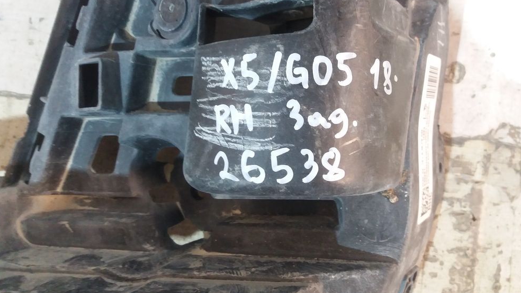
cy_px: 118
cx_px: 263
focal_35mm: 31
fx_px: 428
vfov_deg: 37.7
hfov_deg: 62.6
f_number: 1.9
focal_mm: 3.7
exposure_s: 1/17
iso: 250
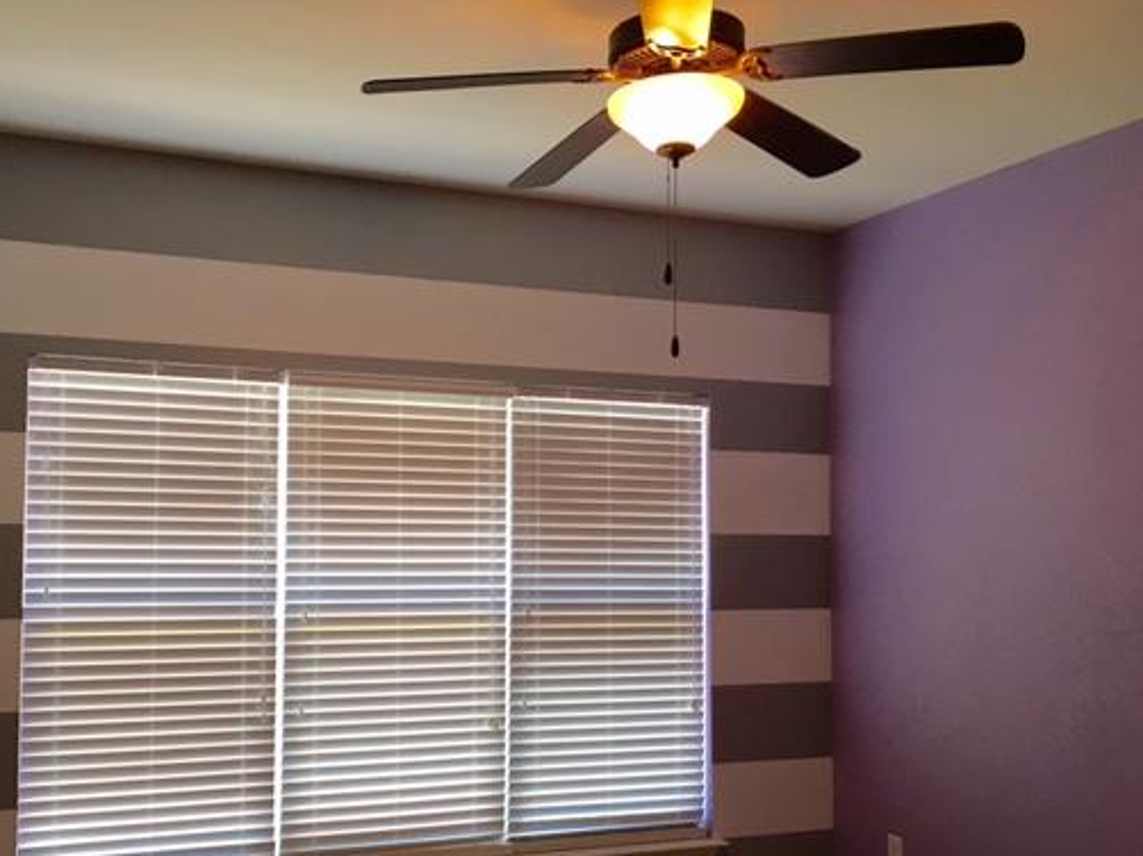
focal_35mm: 37
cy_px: 496
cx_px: 451
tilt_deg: +2.4
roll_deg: -1.1
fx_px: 1221
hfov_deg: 49.8
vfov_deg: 38.5
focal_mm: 4.15
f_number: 2.2
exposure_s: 1/30
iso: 40
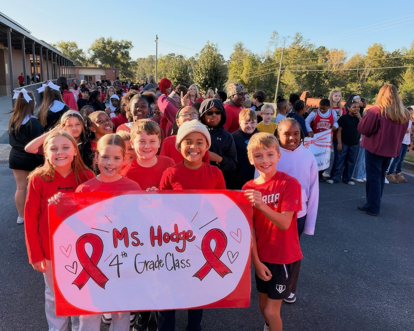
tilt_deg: -12.4
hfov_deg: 61.9
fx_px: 343
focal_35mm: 28
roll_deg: -1.1
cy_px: 156
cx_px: 177
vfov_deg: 51.5
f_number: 1.8
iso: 100
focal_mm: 6.93
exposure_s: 1/906
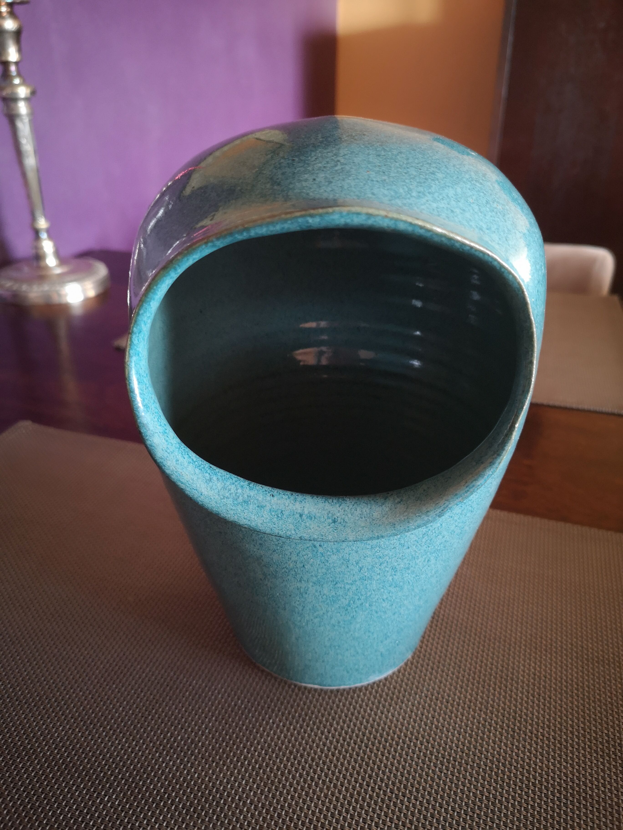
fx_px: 648
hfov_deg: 51.4
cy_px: 415
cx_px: 312
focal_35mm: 27
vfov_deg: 65.3
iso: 500
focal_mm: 5.58
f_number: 1.8
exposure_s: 1/25
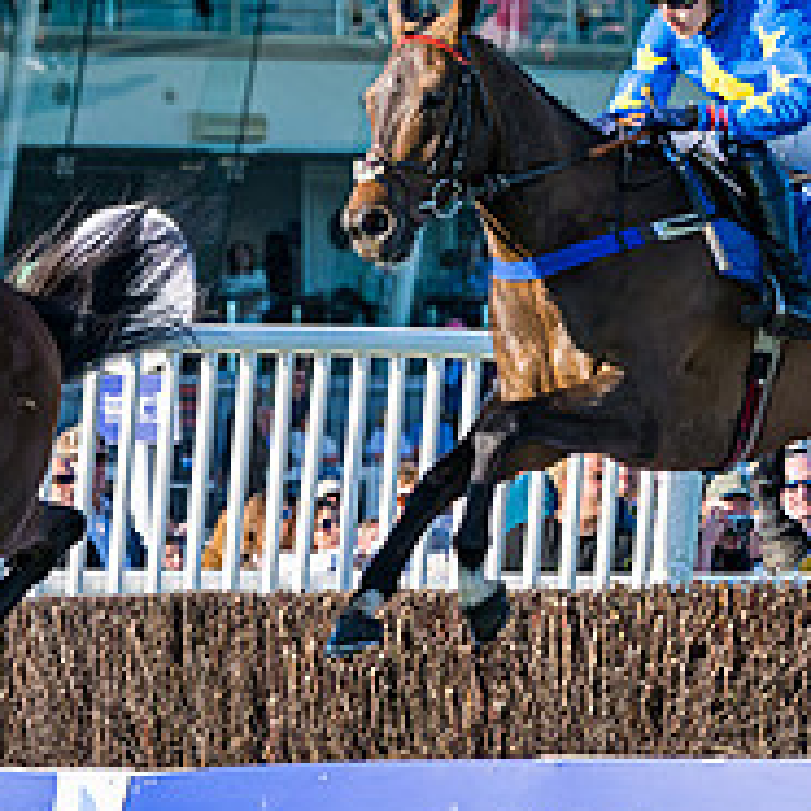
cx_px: 607
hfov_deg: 4.0
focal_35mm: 434
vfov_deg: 4.0
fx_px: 11504
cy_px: 323
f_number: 4
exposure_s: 1/2000
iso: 200
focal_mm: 130
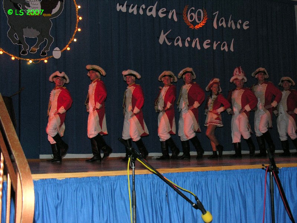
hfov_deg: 38.2
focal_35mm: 50
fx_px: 429
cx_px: 148
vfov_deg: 29.1
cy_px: 112
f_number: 4.4
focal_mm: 12.7
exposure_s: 1/60.1
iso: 200
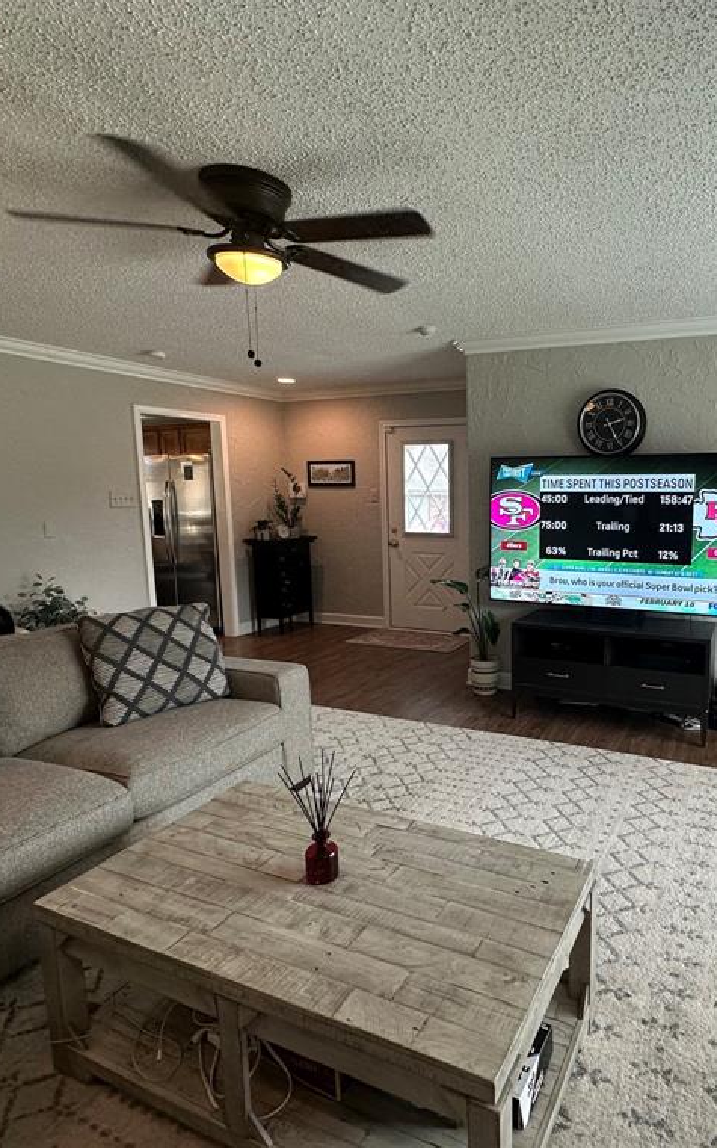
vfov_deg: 85.1
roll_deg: +0.5
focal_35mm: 20
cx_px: 515
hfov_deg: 57.4
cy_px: 569
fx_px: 625
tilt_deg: -8.1
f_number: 2.2
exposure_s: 1/120
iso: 200
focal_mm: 2.22
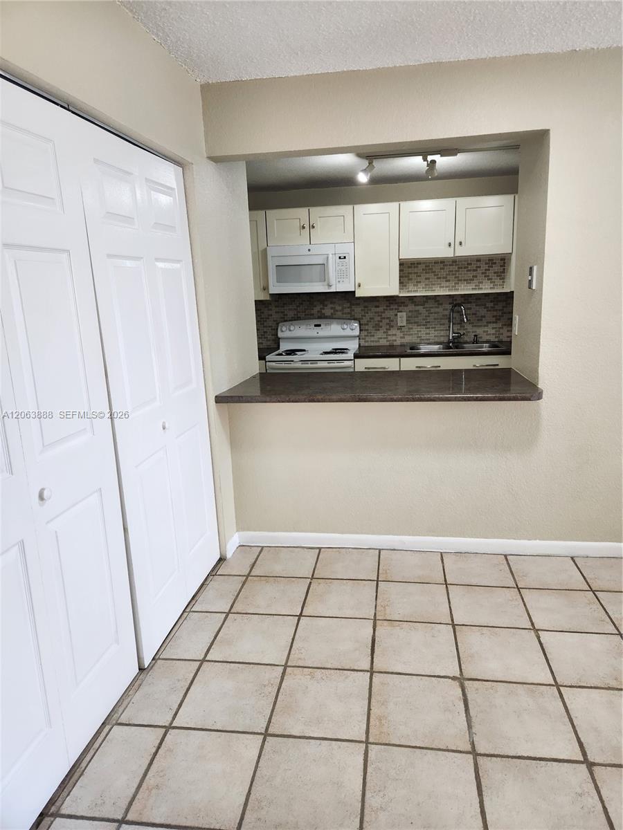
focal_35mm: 23
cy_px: 415
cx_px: 312
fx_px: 552
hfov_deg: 58.9
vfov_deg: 73.9
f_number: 1.8
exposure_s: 1/180
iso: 160
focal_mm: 5.4
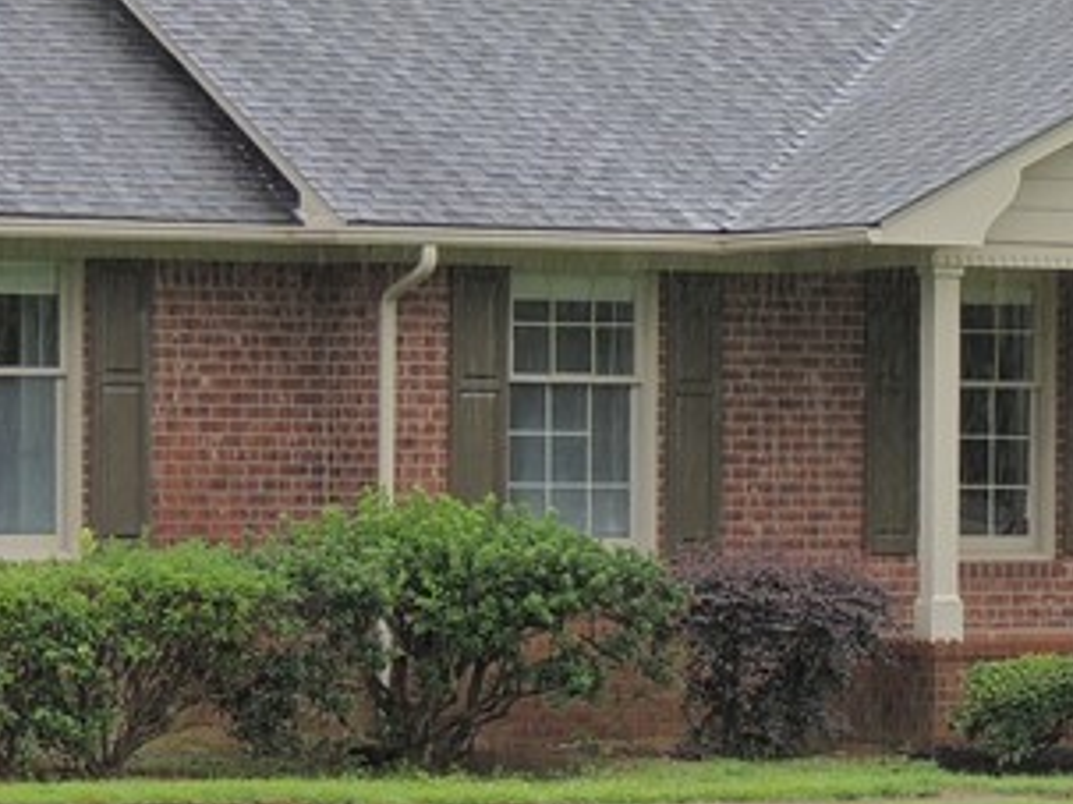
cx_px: 882
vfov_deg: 8.0
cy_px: 680
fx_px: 5763
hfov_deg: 10.6
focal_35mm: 186
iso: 100
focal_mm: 9.8
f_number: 3.7
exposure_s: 1/100
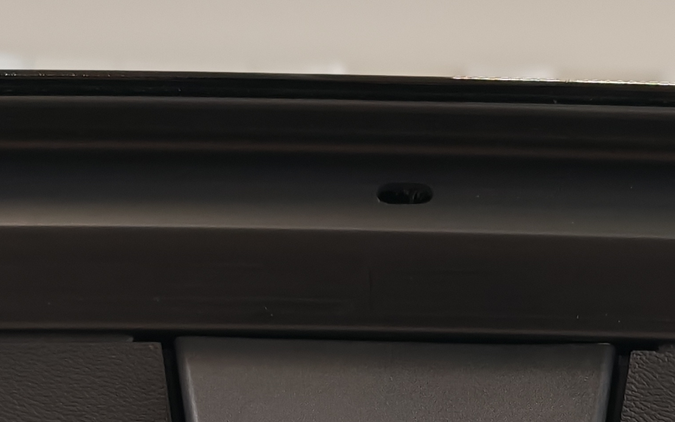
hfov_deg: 21.4
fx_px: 1784
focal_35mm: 97
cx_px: 423
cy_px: 618
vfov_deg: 12.8
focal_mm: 6.12
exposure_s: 1/120
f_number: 1.9
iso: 164
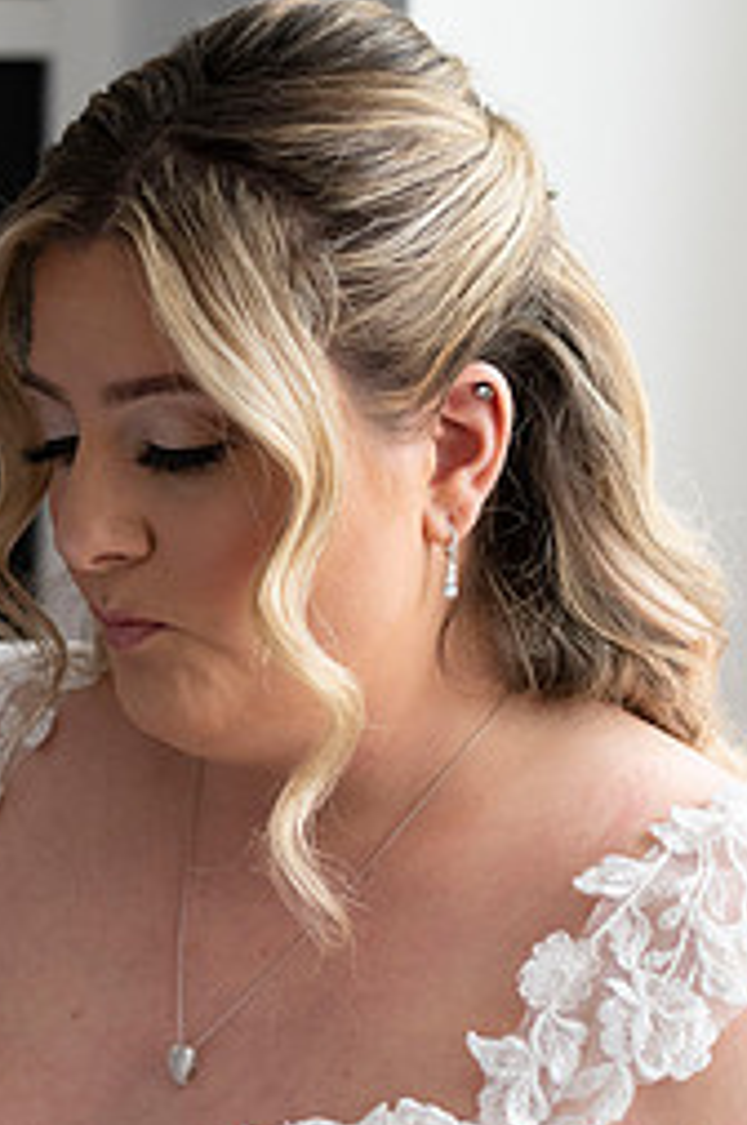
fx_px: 4712
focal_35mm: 151
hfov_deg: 9.0
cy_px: 627
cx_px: 167
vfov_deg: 13.6
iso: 4000
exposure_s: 1/2000
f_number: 4
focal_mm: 85
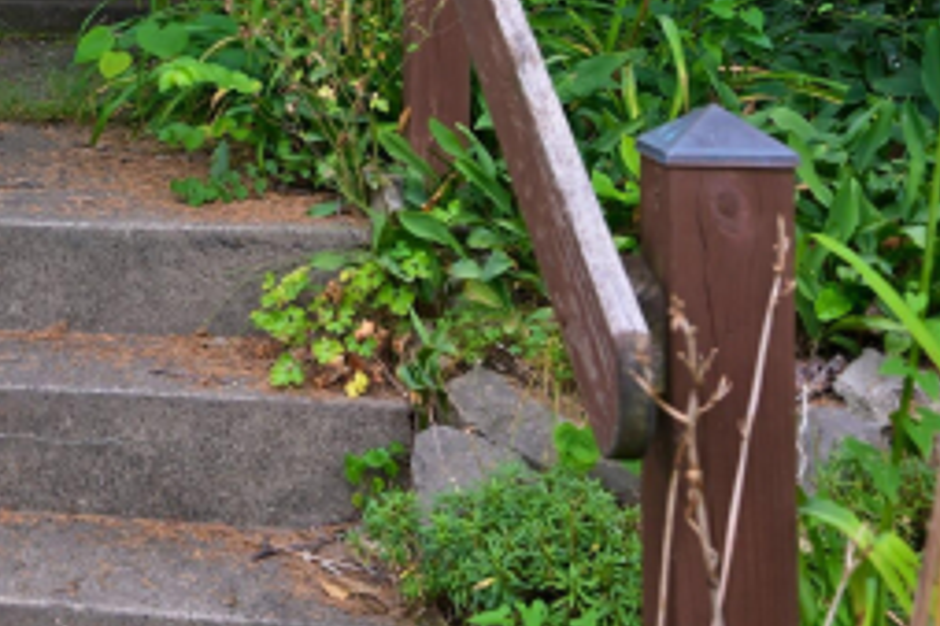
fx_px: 1540
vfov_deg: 21.9
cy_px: -33
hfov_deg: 28.7
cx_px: -235
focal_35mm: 59
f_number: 6.3
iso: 400
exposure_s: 1/160
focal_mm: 20
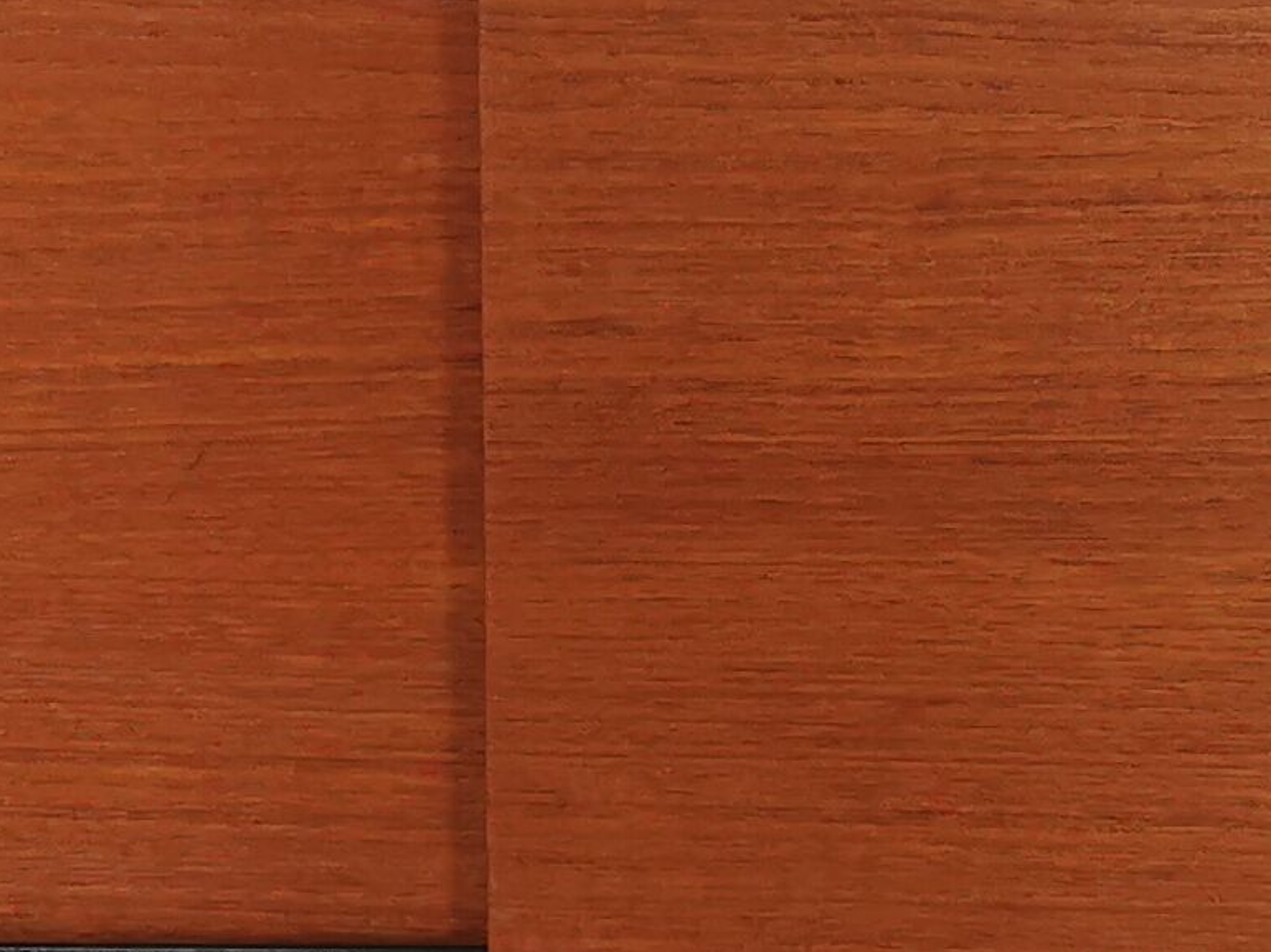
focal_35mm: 128
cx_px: 627
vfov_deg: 11.5
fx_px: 4698
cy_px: 219
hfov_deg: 15.4
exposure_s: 1/120
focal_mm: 5.56
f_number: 1.6
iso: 125
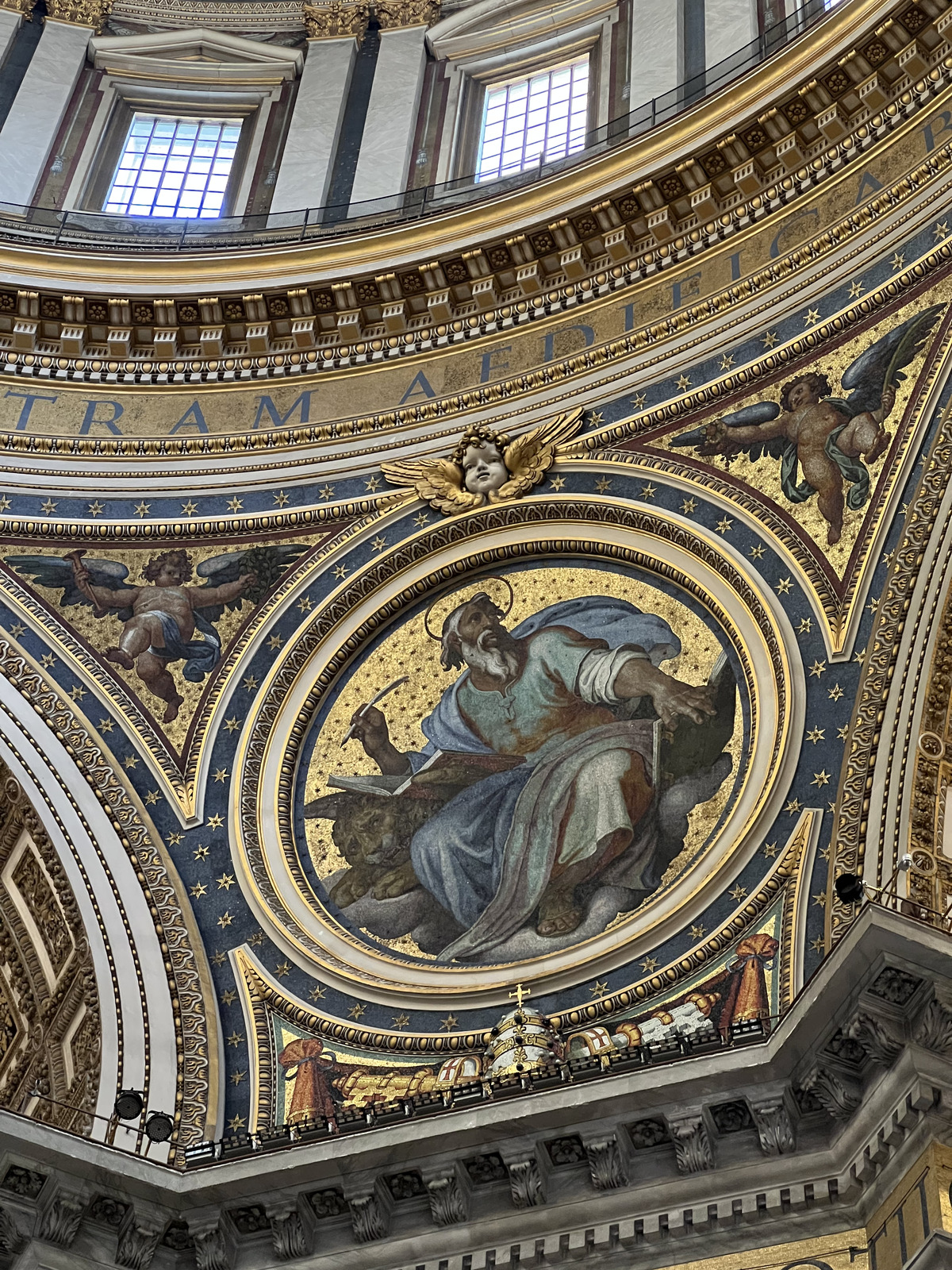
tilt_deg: +54.1
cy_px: 635
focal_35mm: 77
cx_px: 476
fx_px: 2824
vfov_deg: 25.3
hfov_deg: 19.1
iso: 640
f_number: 2.8
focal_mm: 9
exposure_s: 1/33
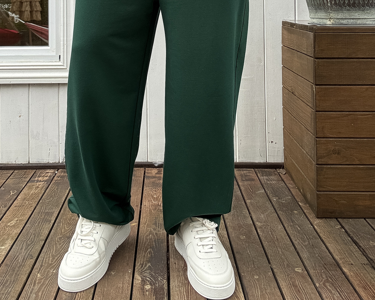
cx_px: 152
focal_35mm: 47
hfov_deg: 39.4
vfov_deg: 30.0
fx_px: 521
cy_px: 2
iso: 20
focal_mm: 2.69
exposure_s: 1/125
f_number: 1.9
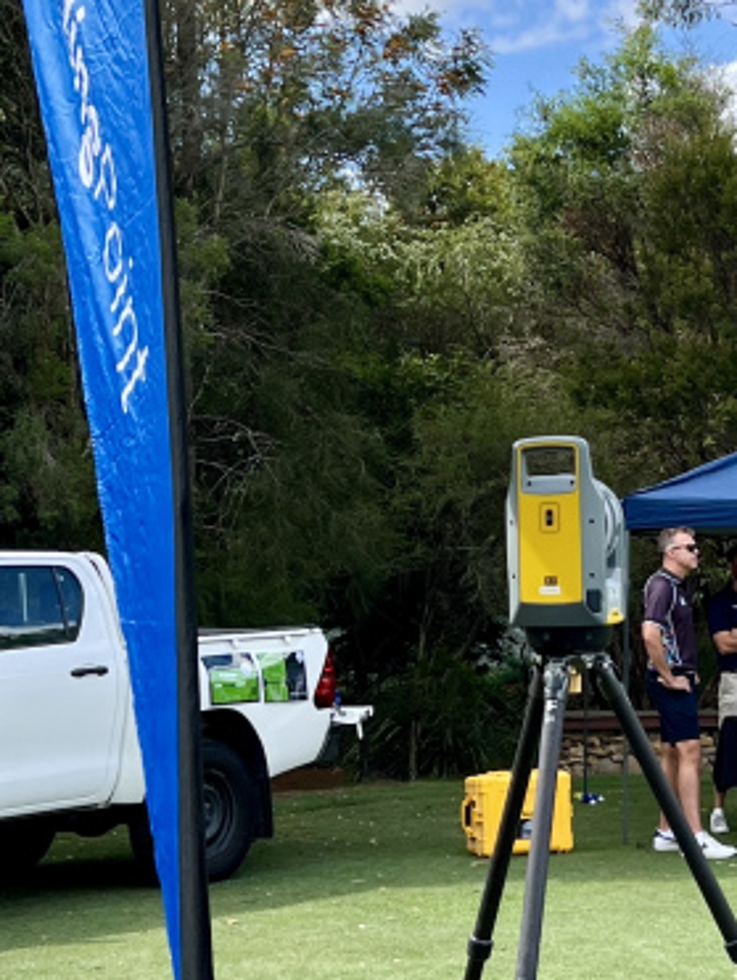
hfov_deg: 17.6
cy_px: 446
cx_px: 491
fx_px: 2380
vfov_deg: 23.3
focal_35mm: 84
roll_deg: +1.0
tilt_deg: +2.6
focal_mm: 5.7
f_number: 1.5
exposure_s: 1/1779
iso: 50
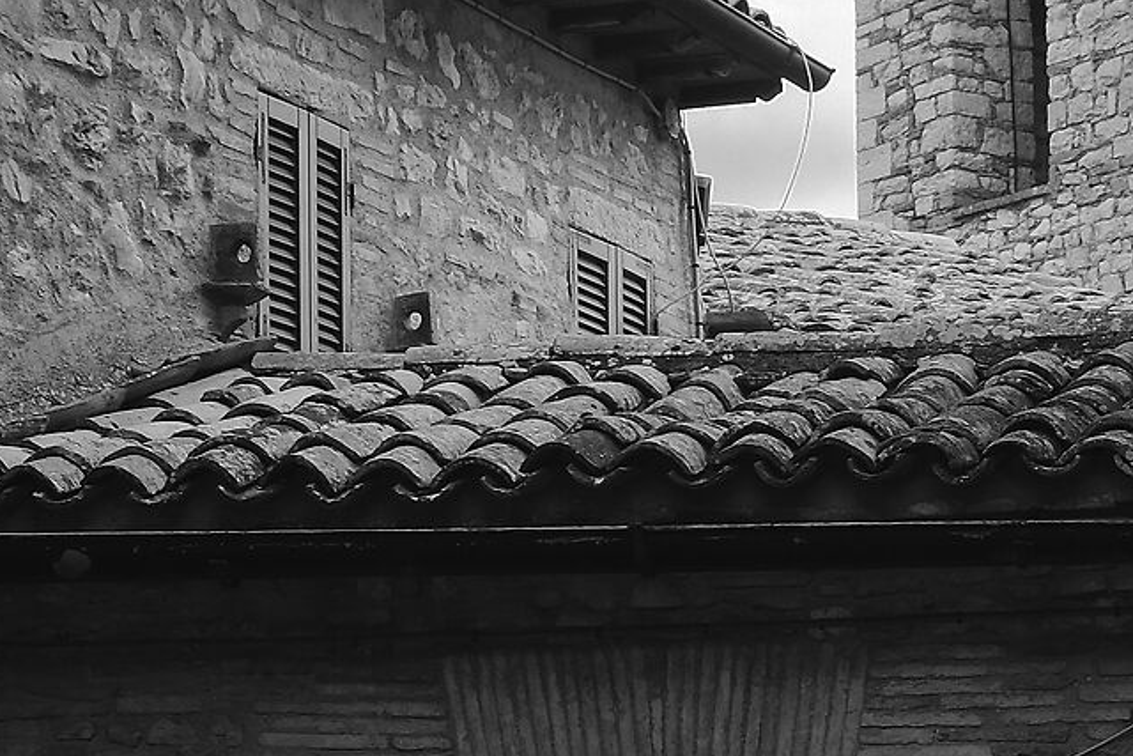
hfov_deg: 15.0
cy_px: 1098
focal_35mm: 135
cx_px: 981
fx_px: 4249
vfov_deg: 9.9
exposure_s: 1/58
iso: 320
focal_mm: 24.3
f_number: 10
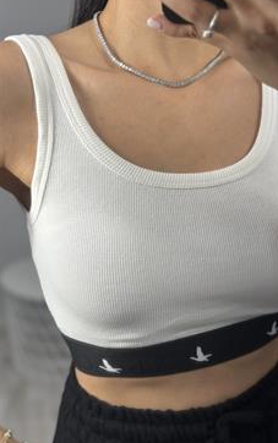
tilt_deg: -38.9
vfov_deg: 35.1
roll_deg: -0.1
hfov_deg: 22.3
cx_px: 189
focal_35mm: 58
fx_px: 701
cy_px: 221
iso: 64
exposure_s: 1/154
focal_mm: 6.86
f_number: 1.78
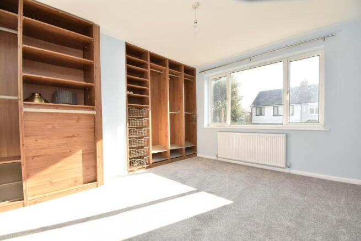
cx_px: 180
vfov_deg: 77.4
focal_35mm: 15
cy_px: 120
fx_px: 150
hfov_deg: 100.4
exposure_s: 1/200
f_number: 7.1
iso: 640
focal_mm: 10
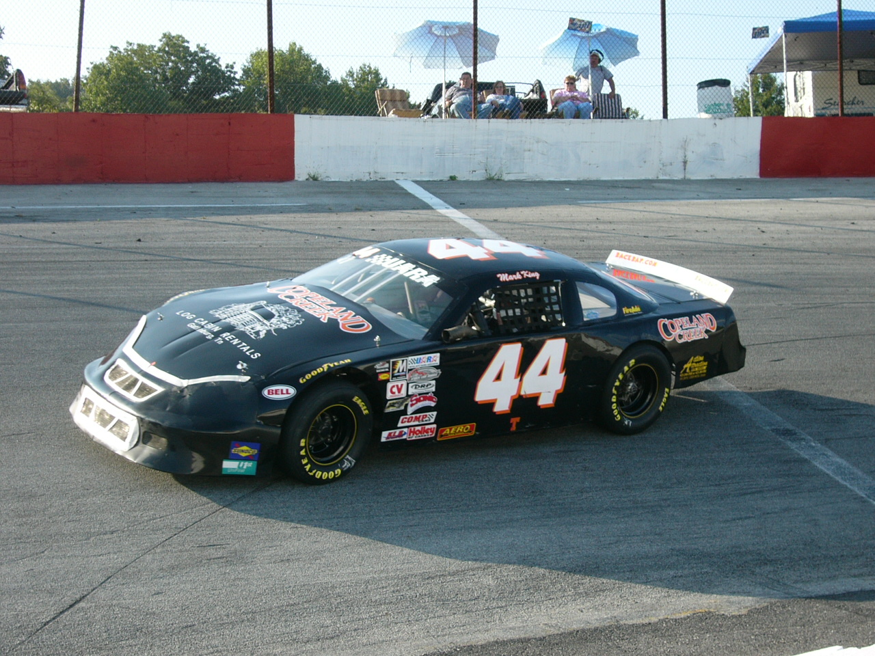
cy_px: 328
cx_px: 438
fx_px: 1517
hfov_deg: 32.2
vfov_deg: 24.4
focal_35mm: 60
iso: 50
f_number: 3.7
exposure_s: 1/250
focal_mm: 10
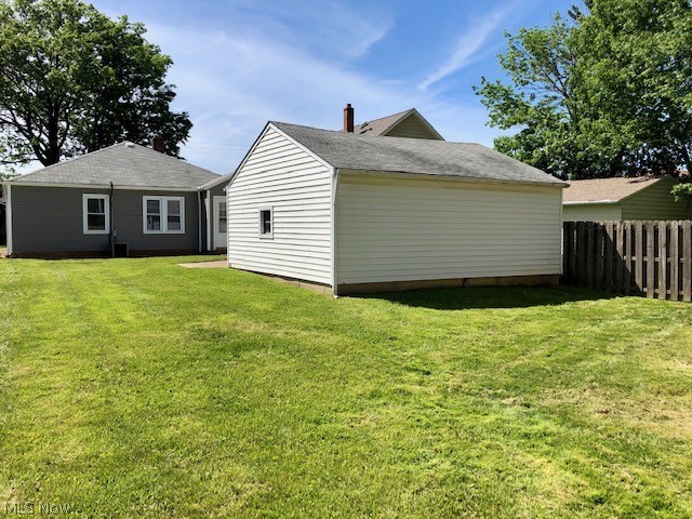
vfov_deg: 49.7
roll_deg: +0.0
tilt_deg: -3.6
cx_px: 346
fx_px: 560
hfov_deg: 63.4
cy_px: 260
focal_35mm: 28
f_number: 1.8
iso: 20
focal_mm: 3.99
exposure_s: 1/2288
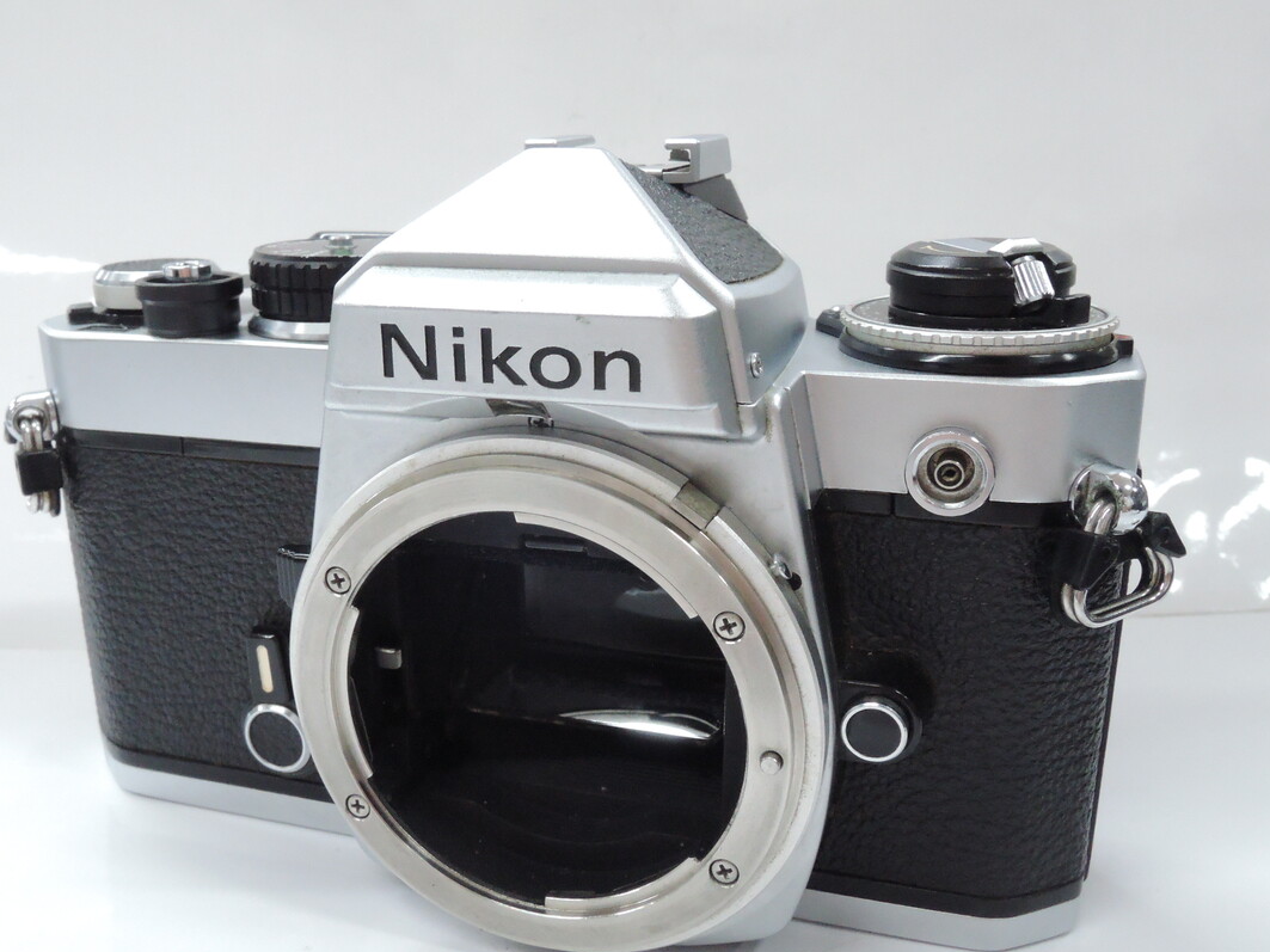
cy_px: 518
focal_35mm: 35
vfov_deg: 40.7
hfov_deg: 52.6
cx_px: 583
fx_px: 1284
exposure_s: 1/60
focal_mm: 6.6
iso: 1600
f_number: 5.6
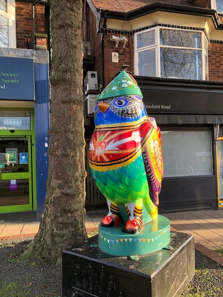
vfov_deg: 63.4
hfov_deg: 49.7
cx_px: 112
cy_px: 148
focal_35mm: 28
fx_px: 241
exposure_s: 1/223
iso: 20
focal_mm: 3.99
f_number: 1.8
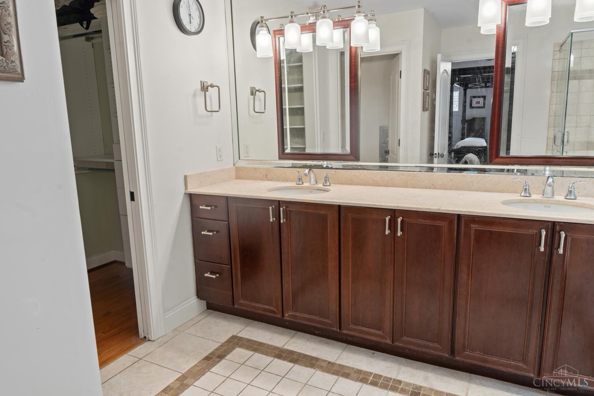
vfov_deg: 53.1
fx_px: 396
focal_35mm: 24
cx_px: 297
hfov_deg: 73.7
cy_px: 198
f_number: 9
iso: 100
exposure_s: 1/2
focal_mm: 24
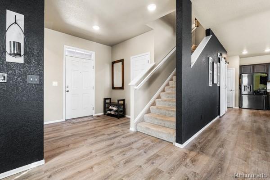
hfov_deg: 96.7
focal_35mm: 16
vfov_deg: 73.7
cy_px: 90
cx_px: 135
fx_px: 120
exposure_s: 1/4
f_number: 8
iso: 500
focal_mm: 16
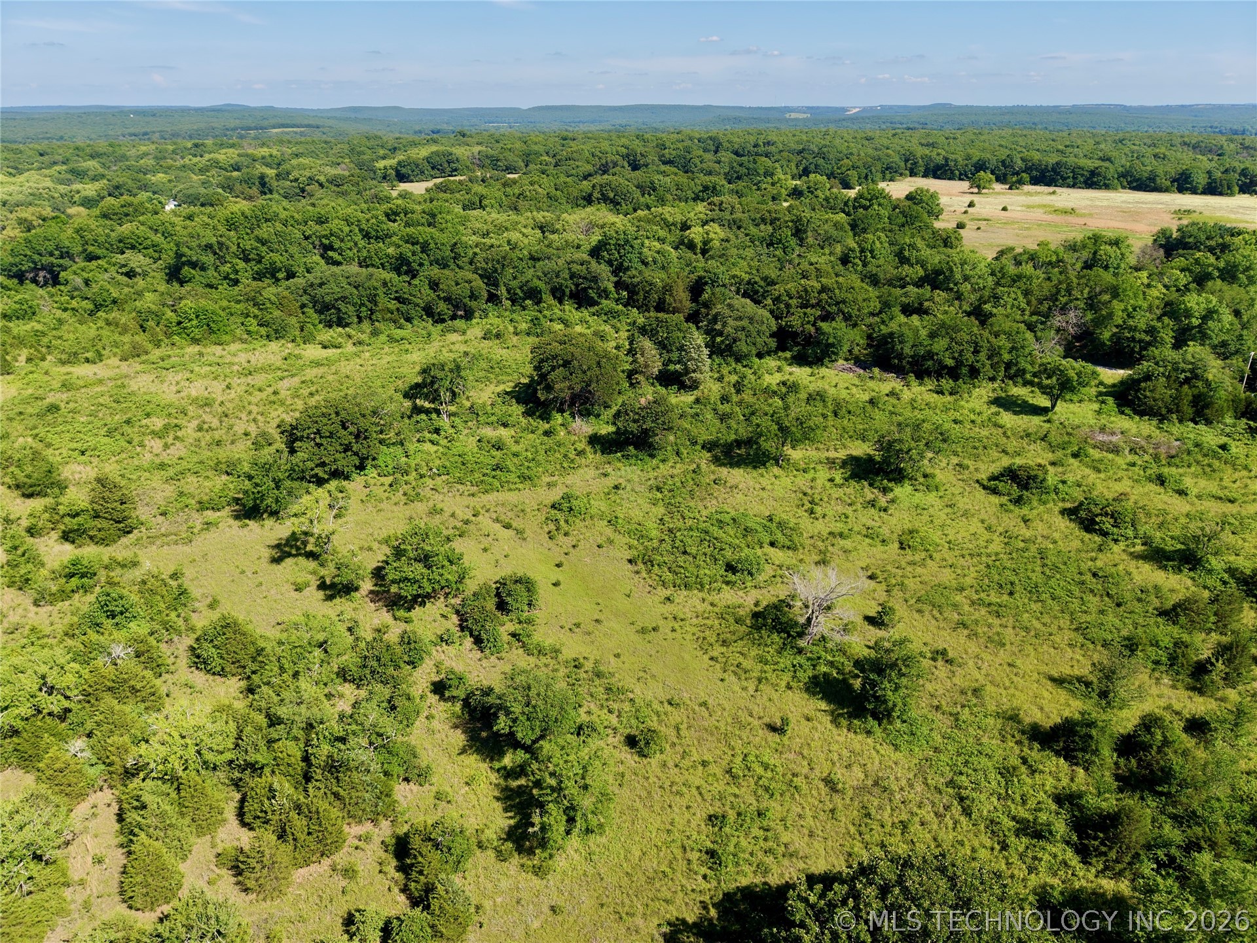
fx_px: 872
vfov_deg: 56.8
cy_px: 472
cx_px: 628
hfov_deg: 71.6
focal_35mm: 24
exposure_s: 1/4000
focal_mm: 8.67
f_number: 1.8
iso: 250
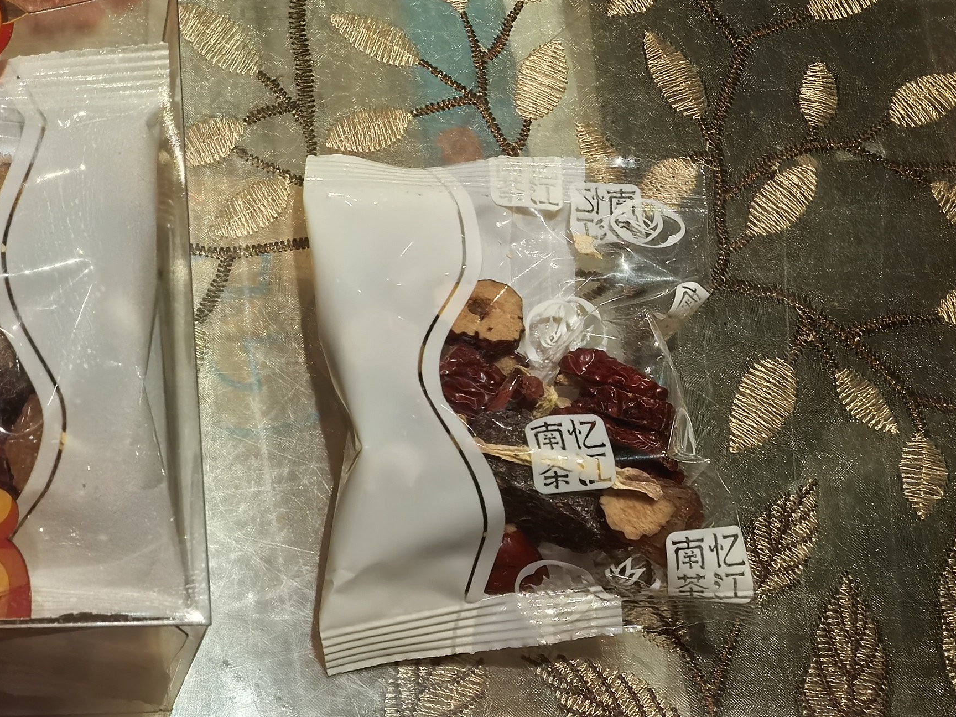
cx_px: 87
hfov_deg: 29.0
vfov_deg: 22.8
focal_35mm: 64
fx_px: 1768
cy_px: 228
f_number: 4
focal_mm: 5.75
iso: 250
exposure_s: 1/33.3
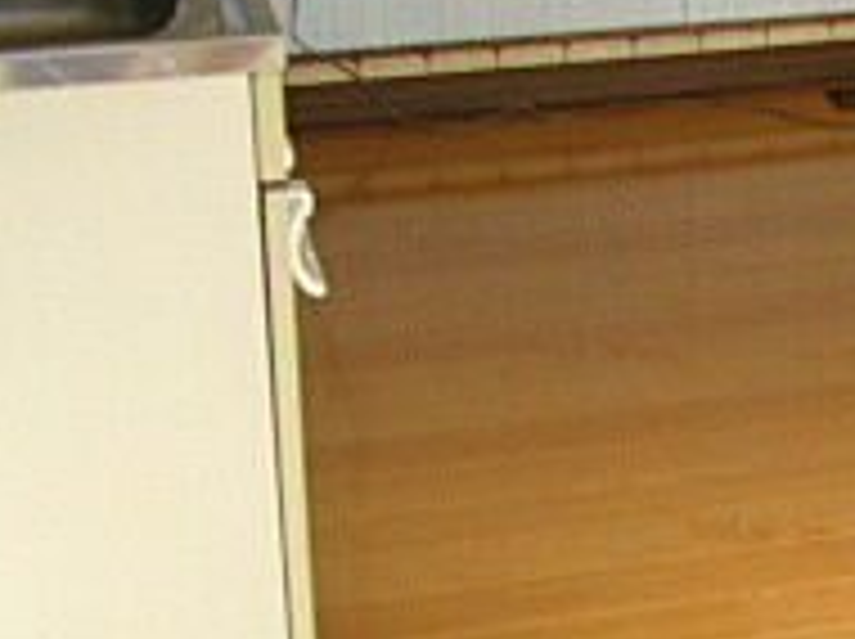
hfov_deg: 15.5
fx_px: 2911
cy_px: 216
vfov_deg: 12.5
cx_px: 1256
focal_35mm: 118
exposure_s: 1/100
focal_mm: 5.8
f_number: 2.8
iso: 80
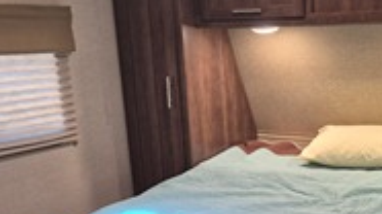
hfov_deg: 37.1
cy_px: 187
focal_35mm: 54
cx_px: 310
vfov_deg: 21.7
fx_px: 546
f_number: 1.8
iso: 320
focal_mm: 5.4
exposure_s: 1/120
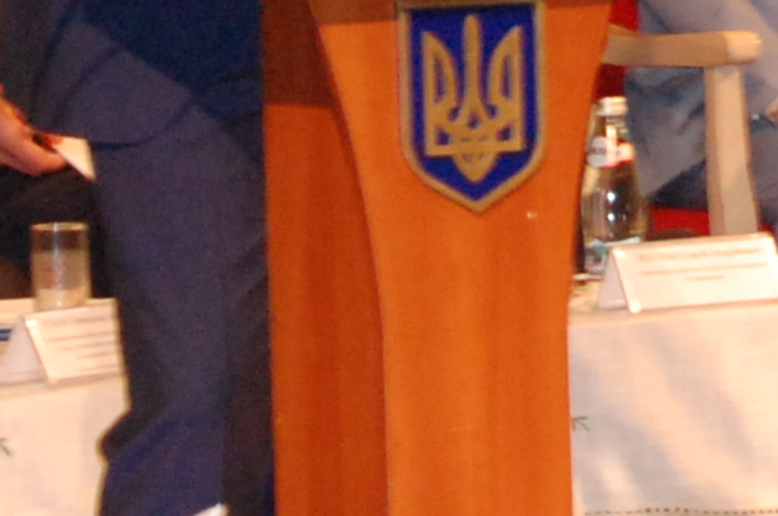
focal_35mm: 467
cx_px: 937
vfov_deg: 2.9
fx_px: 10073
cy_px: -474
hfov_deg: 4.4
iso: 1600
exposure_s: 1/60
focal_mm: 55
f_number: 5.6
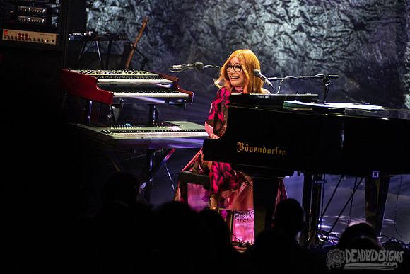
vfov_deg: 4.2
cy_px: 80
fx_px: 3760
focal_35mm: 330
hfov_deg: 6.2
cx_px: 297
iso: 2000
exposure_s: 1/320
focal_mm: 200
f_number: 3.2
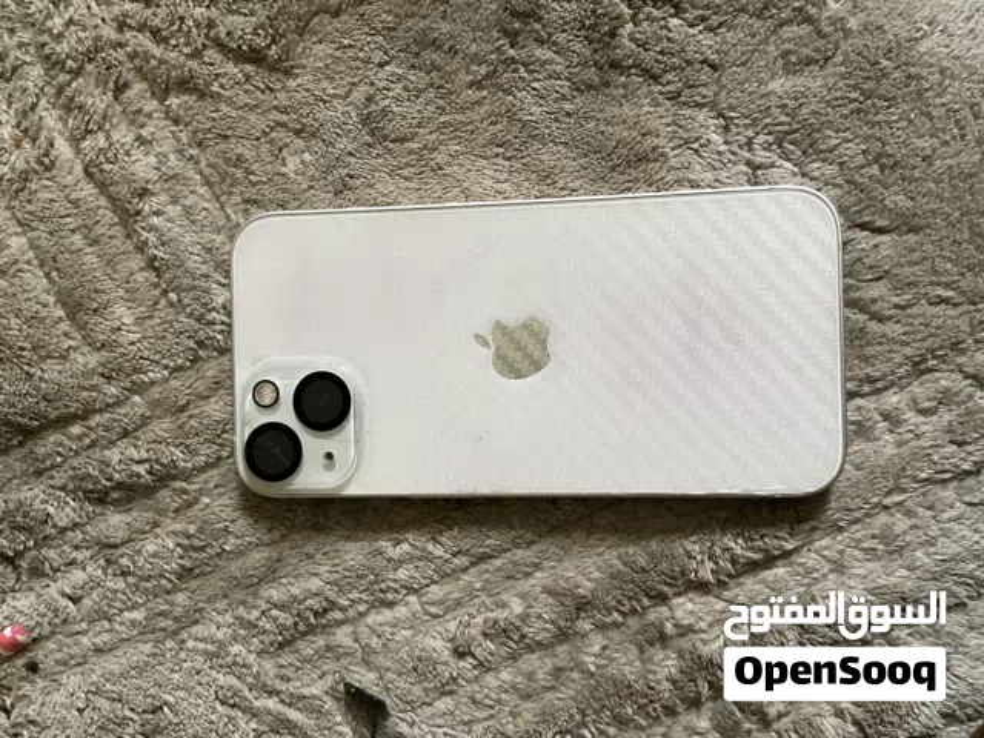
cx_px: 492
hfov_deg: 61.7
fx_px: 824
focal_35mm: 29
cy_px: 369
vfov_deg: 48.2
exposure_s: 1/38
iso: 320
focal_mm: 3
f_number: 1.8
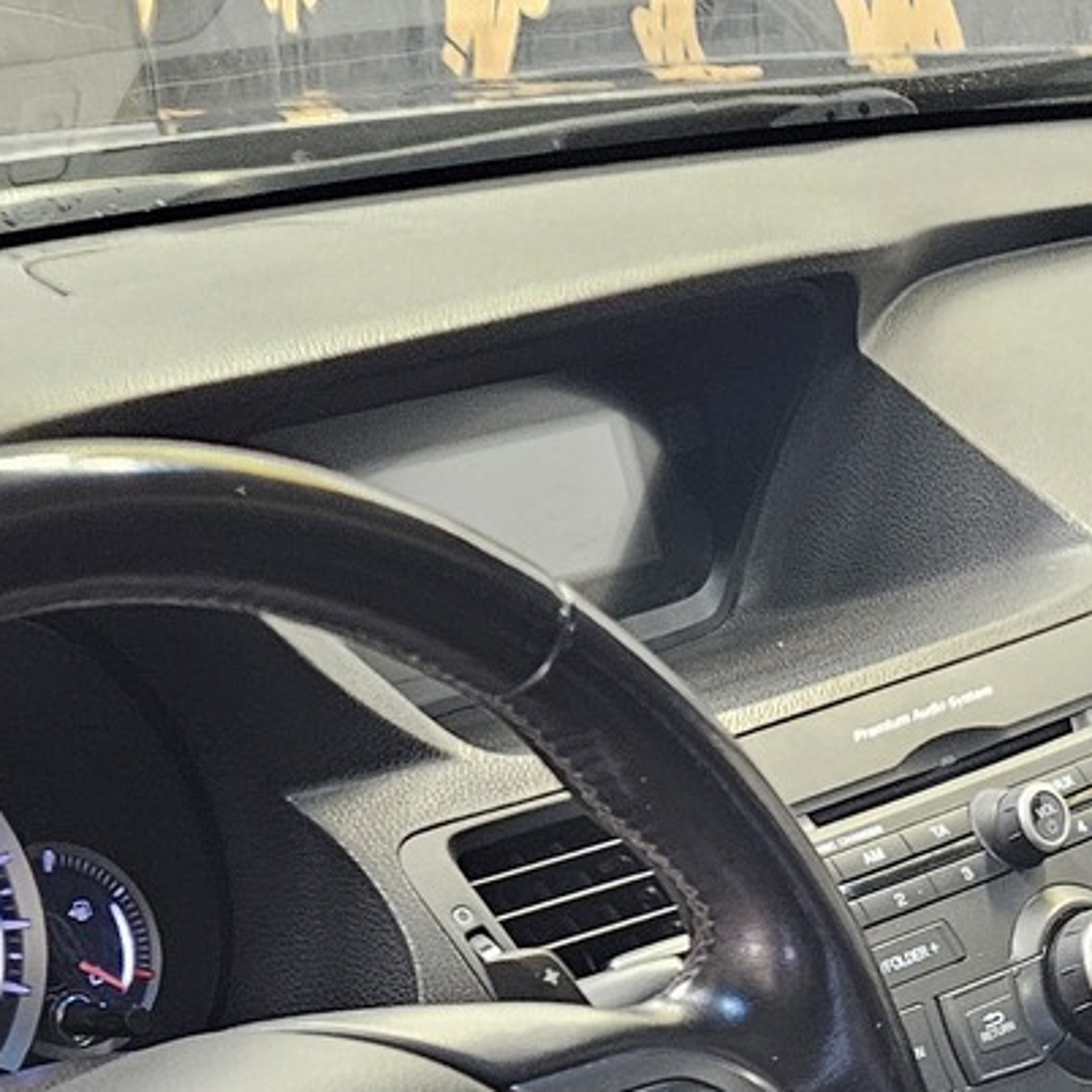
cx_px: 899
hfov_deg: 21.1
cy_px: 1709
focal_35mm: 81
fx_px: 2891
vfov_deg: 18.5
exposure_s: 1/25
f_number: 1.8
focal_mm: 5.4
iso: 640
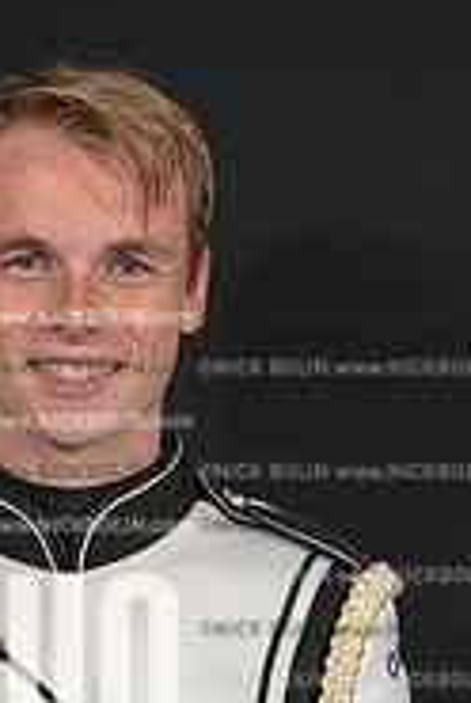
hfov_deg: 13.3
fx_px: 1994
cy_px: 680
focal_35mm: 102
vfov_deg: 19.5
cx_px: 19
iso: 2000
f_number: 5.6
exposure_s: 1/640
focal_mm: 42
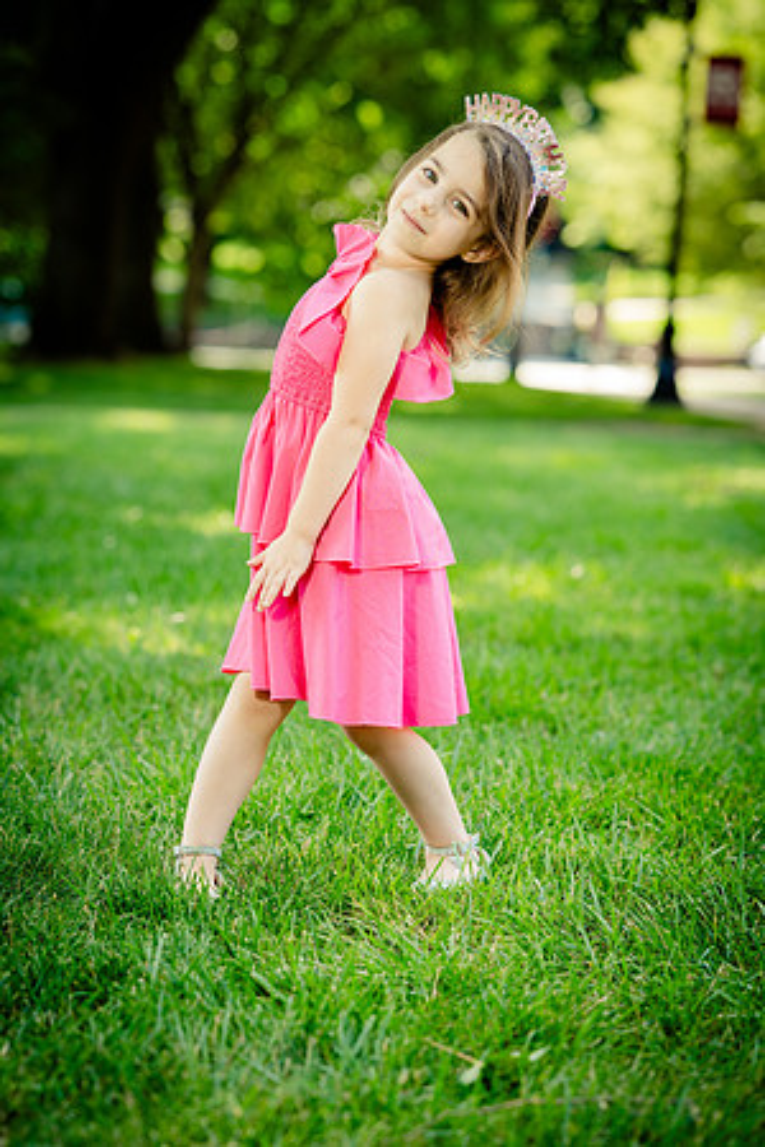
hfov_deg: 16.1
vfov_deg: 23.9
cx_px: 382
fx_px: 2709
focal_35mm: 85
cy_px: 574
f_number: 2.8
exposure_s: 1/200
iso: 125
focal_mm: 85
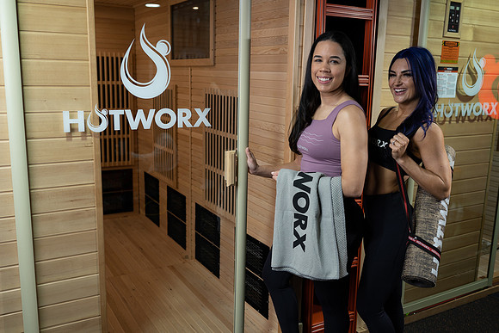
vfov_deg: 37.9
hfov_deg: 54.4
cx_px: 250
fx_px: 485
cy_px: 166
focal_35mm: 35
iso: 200
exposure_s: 1/125
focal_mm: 35
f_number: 2.8
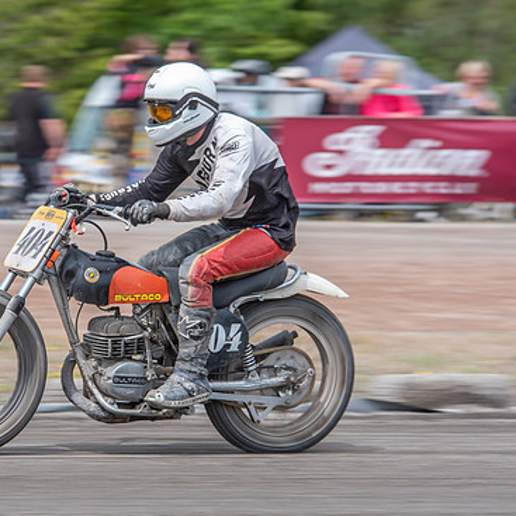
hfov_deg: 5.4
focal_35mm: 324
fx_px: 5464
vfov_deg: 5.4
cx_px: 105
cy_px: 315
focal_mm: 185
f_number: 8
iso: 200
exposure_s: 1/320
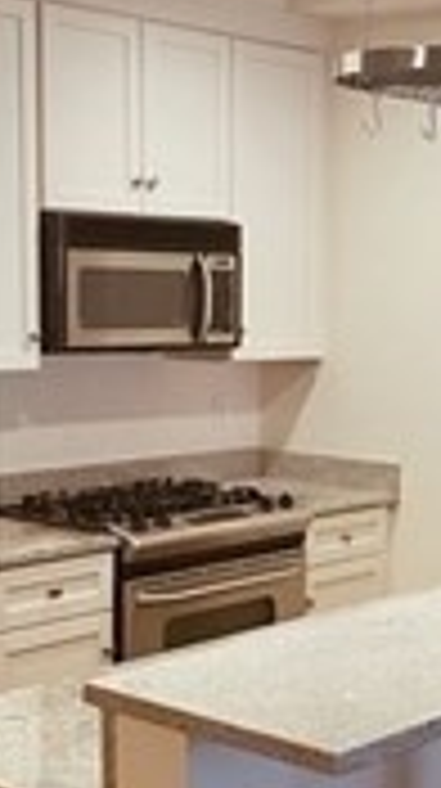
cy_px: 437
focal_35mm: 73
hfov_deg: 16.3
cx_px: 392
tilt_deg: -5.8
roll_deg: -2.0
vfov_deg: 29.0
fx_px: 1523
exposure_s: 1/60
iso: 250
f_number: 1.8
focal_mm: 4.25
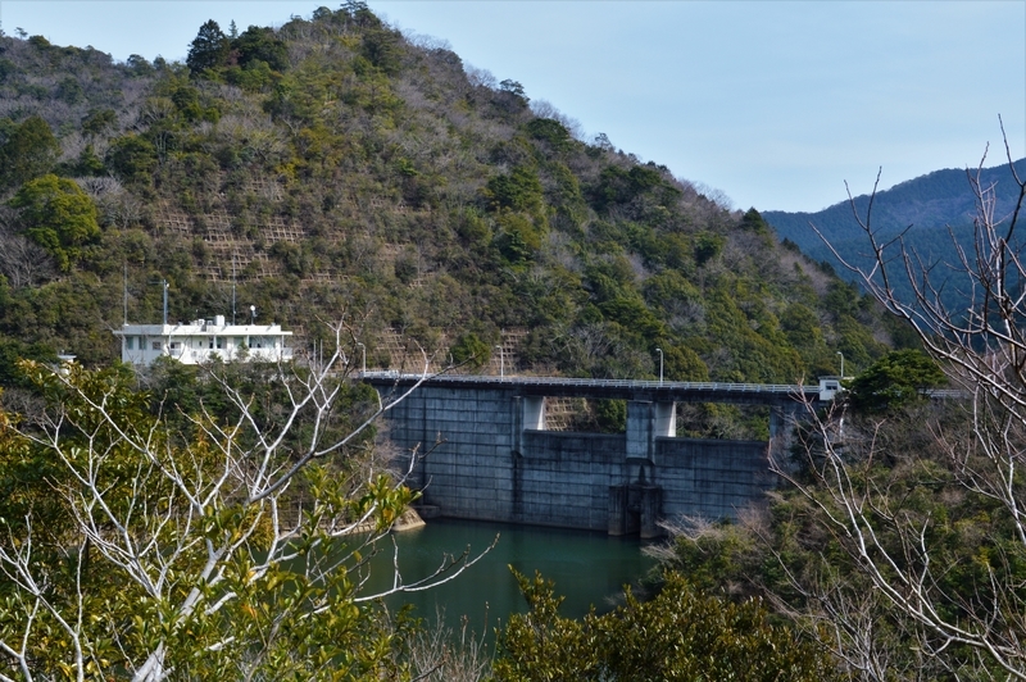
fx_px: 1538
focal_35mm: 54
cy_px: 341
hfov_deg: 36.9
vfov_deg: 25.0
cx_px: 513
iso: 100
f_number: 18
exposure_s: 1/60
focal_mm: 36
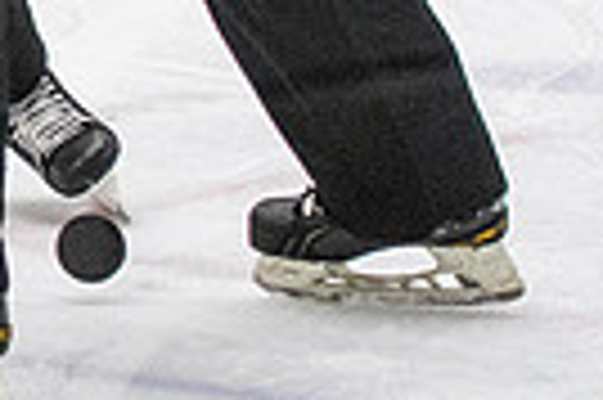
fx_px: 8632
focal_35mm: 516
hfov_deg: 3.9
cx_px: -861
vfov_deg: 2.6
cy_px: -539
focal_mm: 70
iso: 1600
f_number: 2.8
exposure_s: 1/640
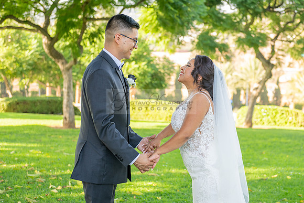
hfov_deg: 30.1
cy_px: 95
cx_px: 181
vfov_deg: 20.4
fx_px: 564
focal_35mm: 67
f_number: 3.5
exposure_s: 1/200
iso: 200
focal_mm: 56
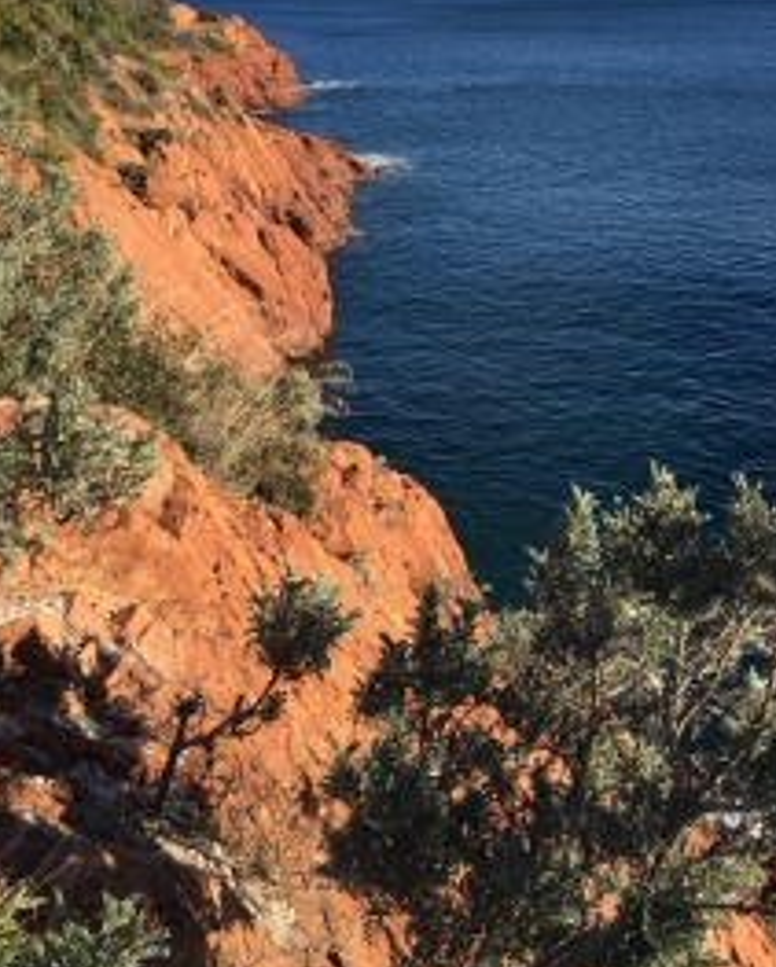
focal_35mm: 43
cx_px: 463
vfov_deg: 42.2
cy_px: 305
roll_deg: +0.6
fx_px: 1232
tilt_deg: -13.5
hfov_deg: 34.8
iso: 25
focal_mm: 4.15
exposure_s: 1/1183
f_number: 2.2
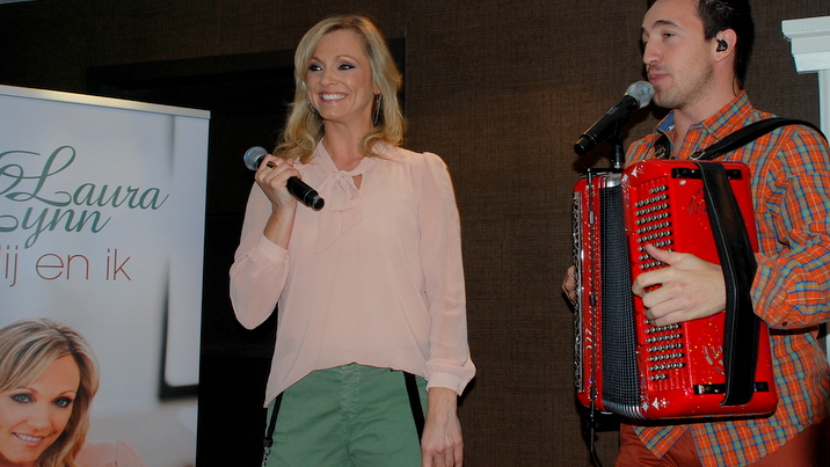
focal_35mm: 38
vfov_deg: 31.2
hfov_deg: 52.8
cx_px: 416
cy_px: 238
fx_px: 836
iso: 320
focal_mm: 24
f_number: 4
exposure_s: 1/60
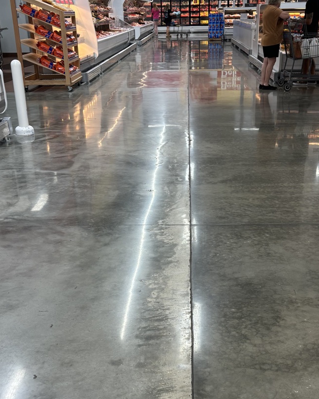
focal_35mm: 47
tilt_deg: -26.5
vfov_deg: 38.9
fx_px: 555
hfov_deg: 32.0
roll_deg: +0.2
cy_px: 279
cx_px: 179
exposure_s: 1/120
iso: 64
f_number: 1.6
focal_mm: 5.96
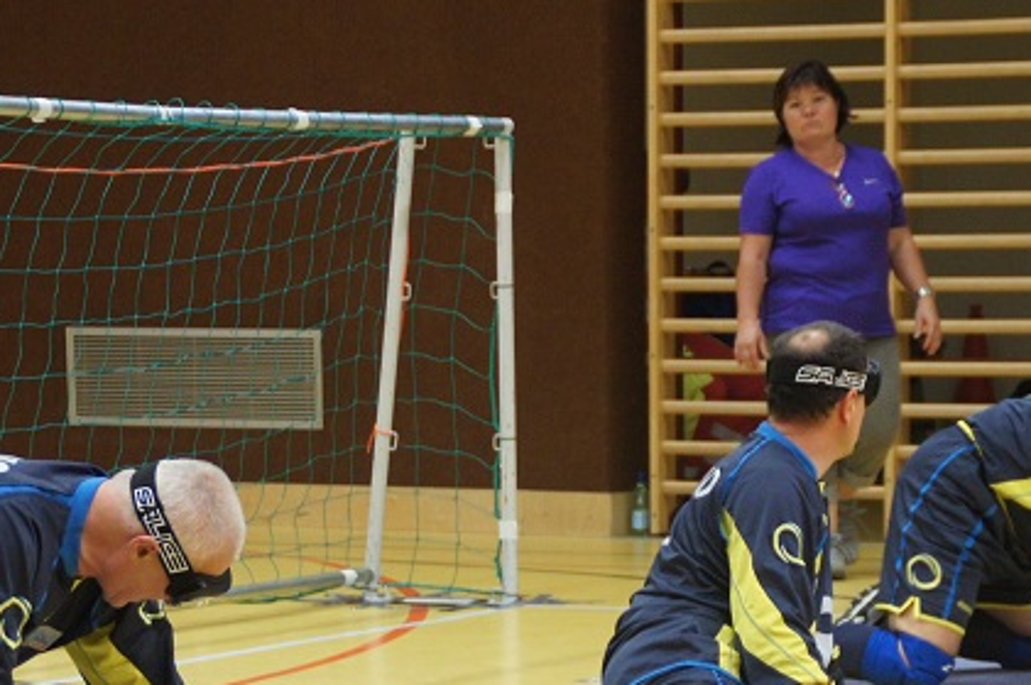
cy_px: 553
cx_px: 632
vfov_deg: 8.0
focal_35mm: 171
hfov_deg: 12.0
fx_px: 4893
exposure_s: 1/40
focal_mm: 60
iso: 1600
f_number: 5
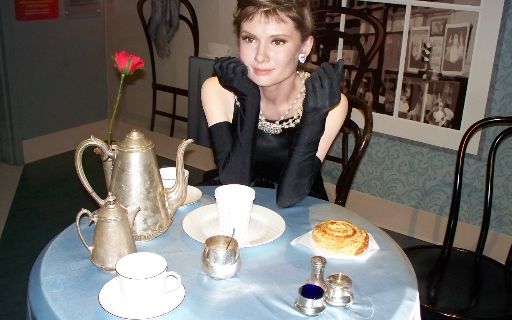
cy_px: 160
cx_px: 258
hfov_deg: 50.4
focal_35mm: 39
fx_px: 544
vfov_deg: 32.8
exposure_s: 1/60
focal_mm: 7.54
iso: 400
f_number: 2.8
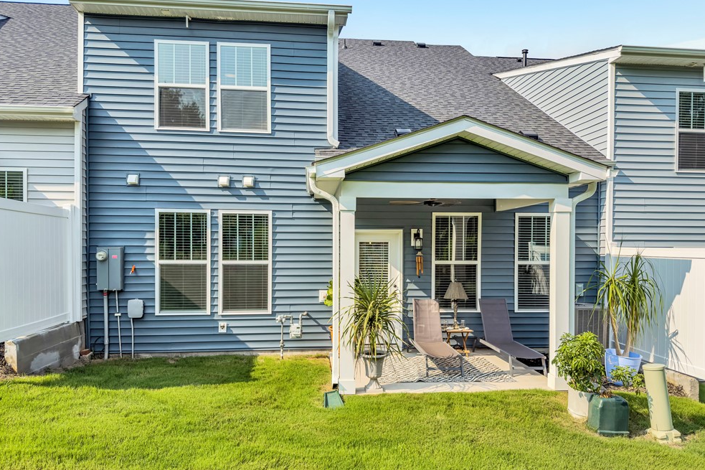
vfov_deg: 49.5
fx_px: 509
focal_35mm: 26
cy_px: 247
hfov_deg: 69.4
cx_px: 359
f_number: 1.8
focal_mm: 6.76
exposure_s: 1/2500
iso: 64
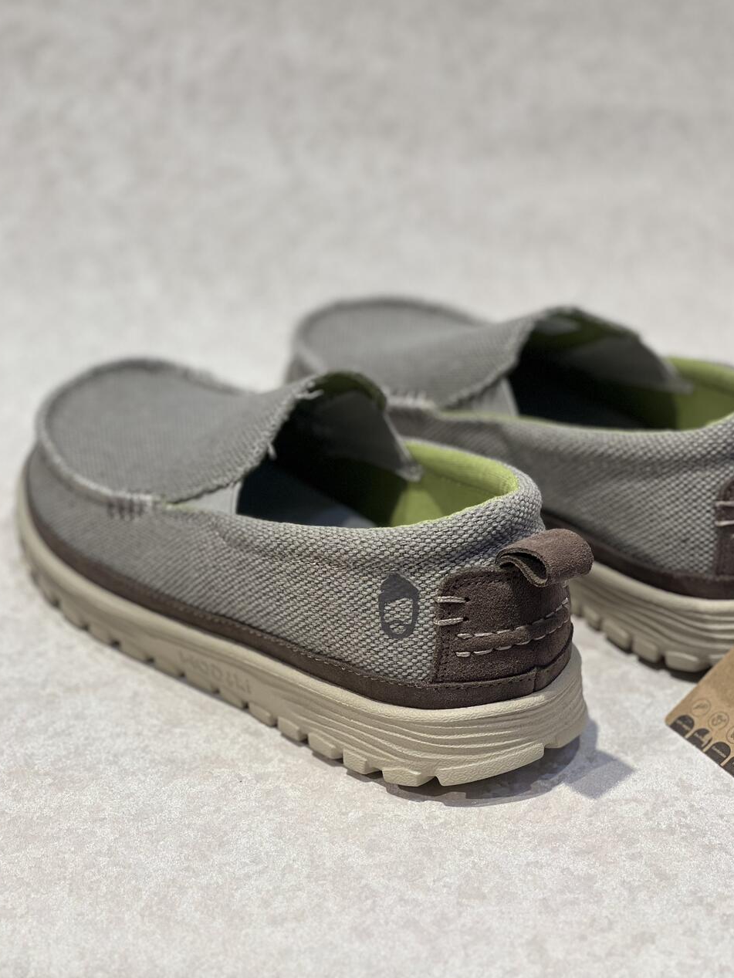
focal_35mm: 81
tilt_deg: -26.1
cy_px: 498
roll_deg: +1.0
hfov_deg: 18.2
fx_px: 2289
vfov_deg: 24.1
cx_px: 375
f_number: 2.8
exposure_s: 1/100
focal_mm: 9
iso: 80
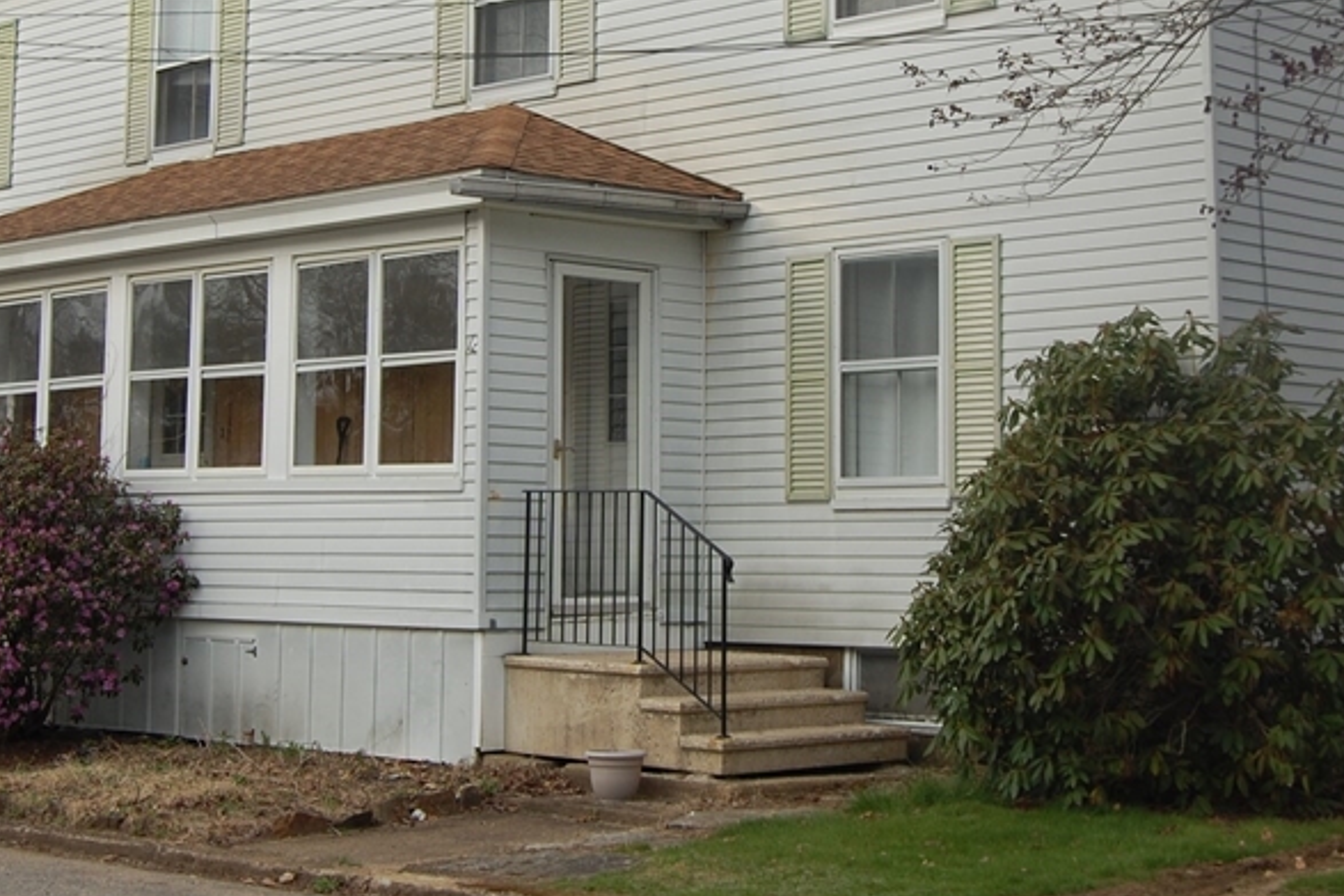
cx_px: 687
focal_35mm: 68
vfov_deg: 19.8
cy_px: 189
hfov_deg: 29.7
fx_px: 2538
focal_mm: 26
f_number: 7.1
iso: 200
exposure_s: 1/200
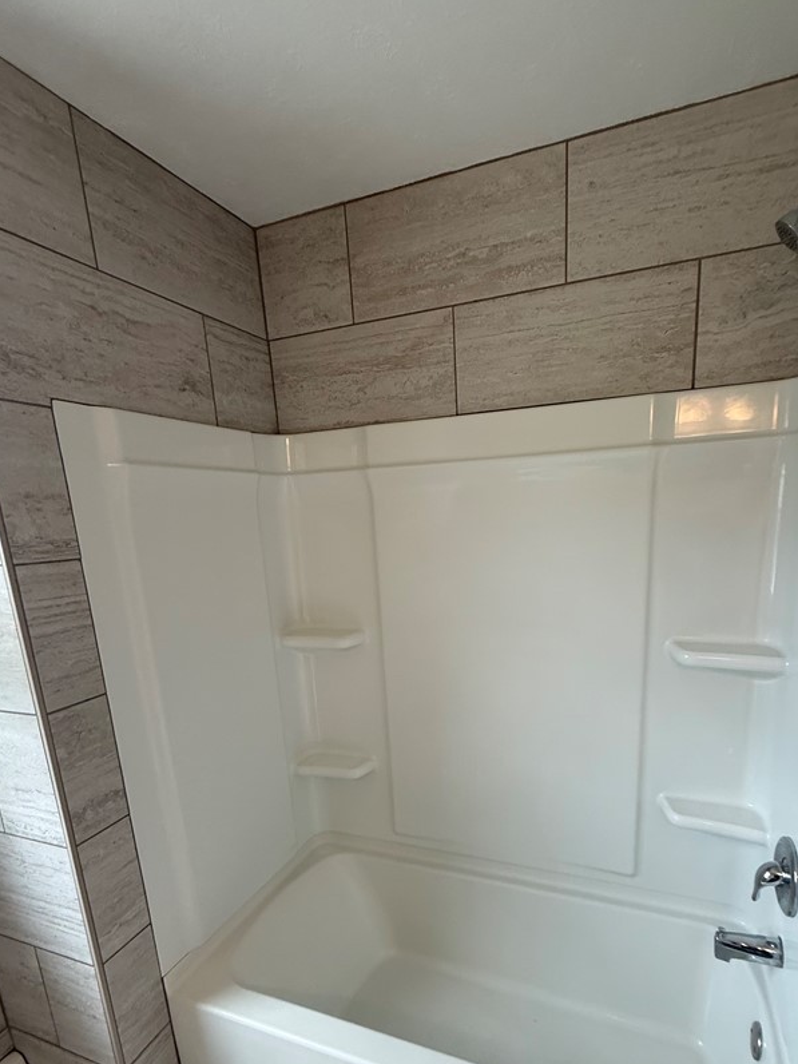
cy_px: 648
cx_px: 436
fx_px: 553
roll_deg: -0.3
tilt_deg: -7.8
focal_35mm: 18
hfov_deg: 71.4
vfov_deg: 86.4
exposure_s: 1/120
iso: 125
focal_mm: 2.22
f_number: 2.2
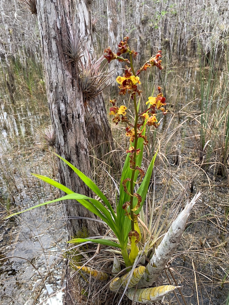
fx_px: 229
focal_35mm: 26
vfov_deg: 67.3
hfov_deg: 53.1
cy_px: 152
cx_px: 114
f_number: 1.8
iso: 25
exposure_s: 1/639
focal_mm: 4.25
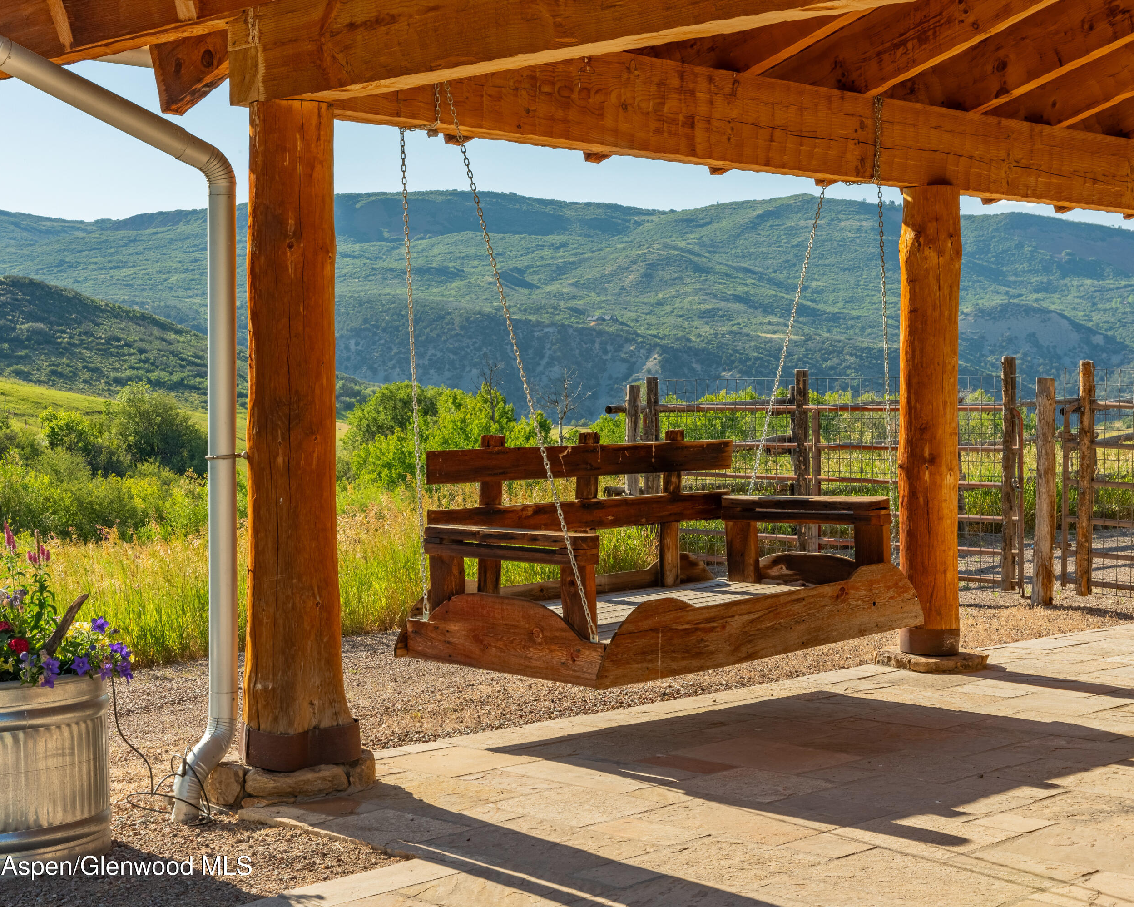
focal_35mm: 54
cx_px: 465
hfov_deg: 34.8
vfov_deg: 28.3
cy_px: 453
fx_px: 1801
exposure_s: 1/3200
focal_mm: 47.6
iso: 400
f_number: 11
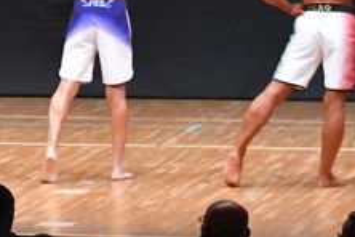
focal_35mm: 443
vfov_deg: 3.1
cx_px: -228
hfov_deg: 4.6
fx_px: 4368
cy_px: -3
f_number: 5.6
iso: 8000
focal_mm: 85
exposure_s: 1/400
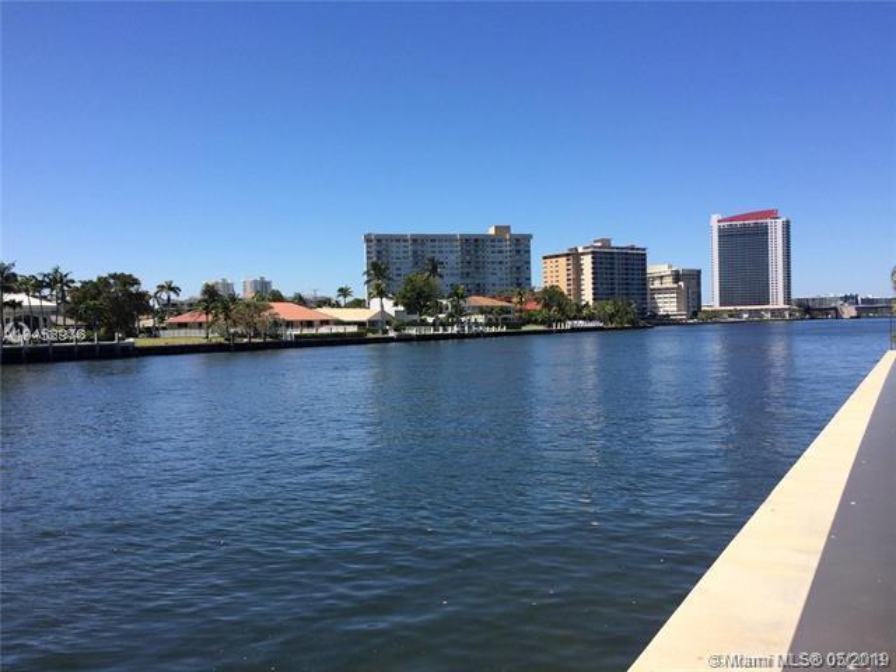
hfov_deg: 61.7
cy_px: 336
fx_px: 751
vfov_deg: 48.2
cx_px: 448
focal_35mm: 29
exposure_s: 1/2283
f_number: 2.2
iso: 32
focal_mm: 4.15
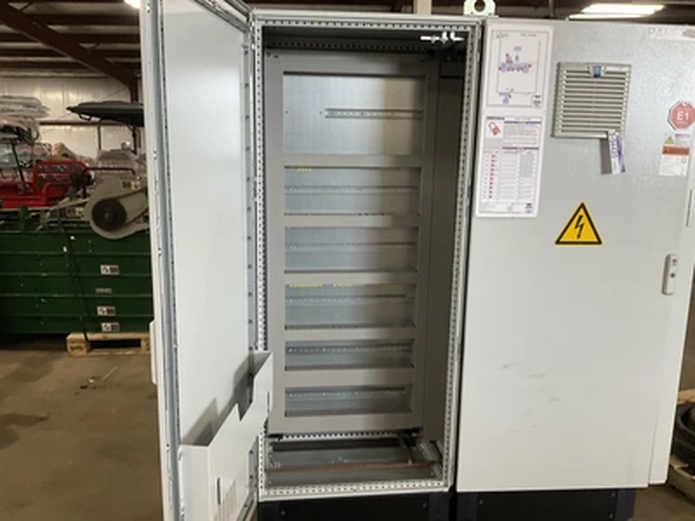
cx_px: 348
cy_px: 260
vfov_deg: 48.2
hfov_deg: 61.7
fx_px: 582
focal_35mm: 29
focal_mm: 3
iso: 80
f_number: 1.8
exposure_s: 1/60
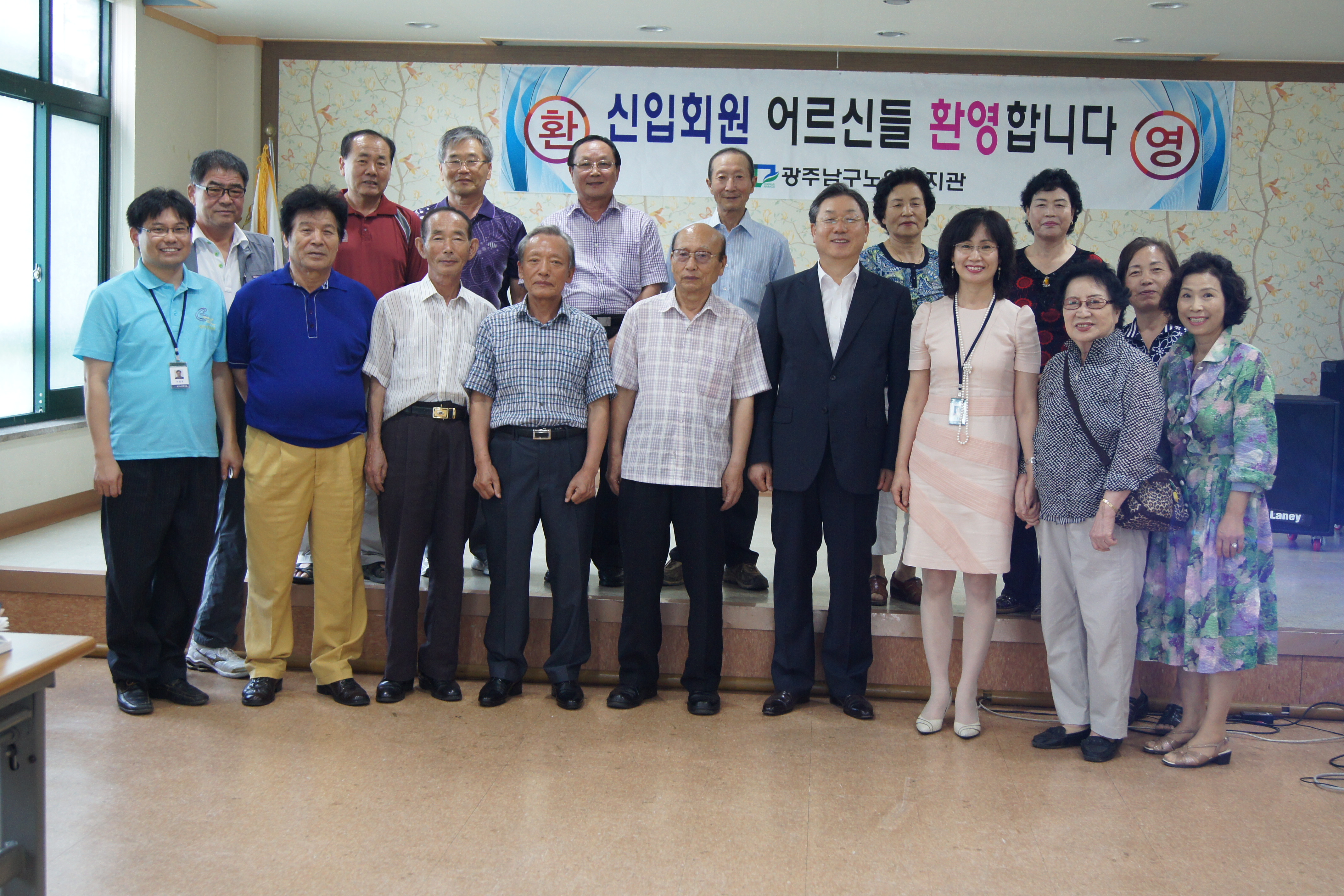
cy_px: 448
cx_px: 672
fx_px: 1568
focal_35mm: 42
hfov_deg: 46.4
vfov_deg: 31.9
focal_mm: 28
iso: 800
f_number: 4.5
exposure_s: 1/50
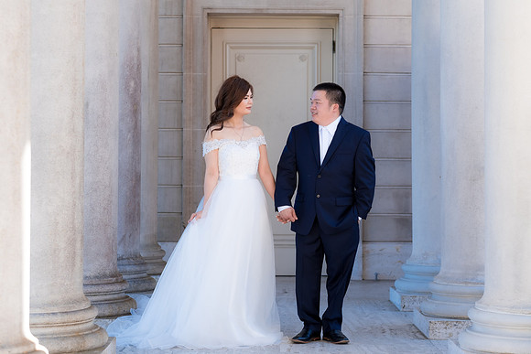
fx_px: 1271
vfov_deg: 15.9
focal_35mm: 86
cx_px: 260
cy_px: 173
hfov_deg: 23.6
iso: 160
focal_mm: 56
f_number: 2.8
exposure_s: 1/400
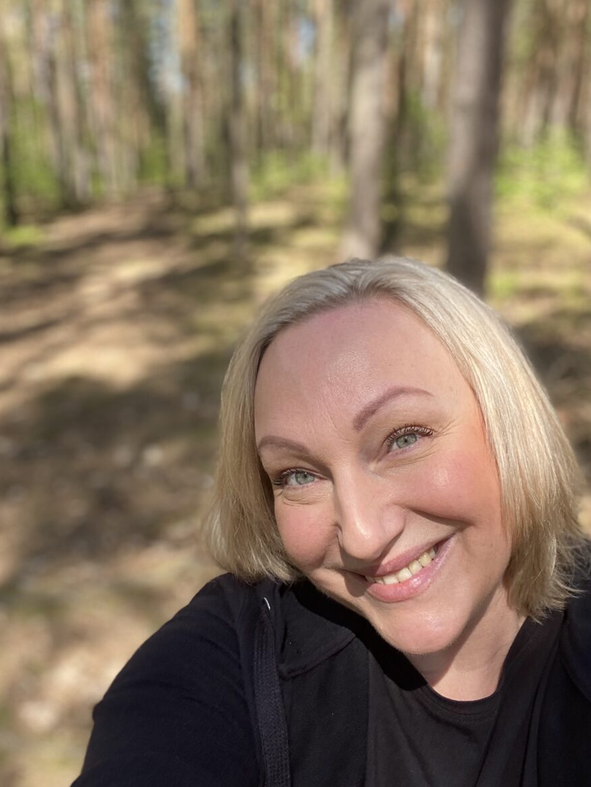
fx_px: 751
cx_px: 284
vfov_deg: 55.3
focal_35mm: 33
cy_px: 376
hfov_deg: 43.0
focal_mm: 2.71
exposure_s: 1/183
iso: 25
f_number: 2.2
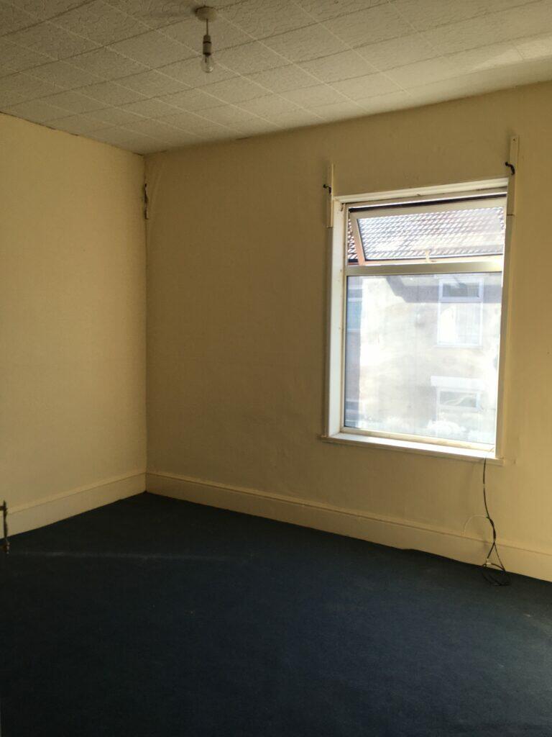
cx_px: 276
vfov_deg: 61.7
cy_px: 368
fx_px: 617
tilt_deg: -5.8
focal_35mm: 29
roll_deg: -2.3
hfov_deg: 48.2
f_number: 2.2
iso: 25
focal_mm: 4.15
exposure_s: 1/148
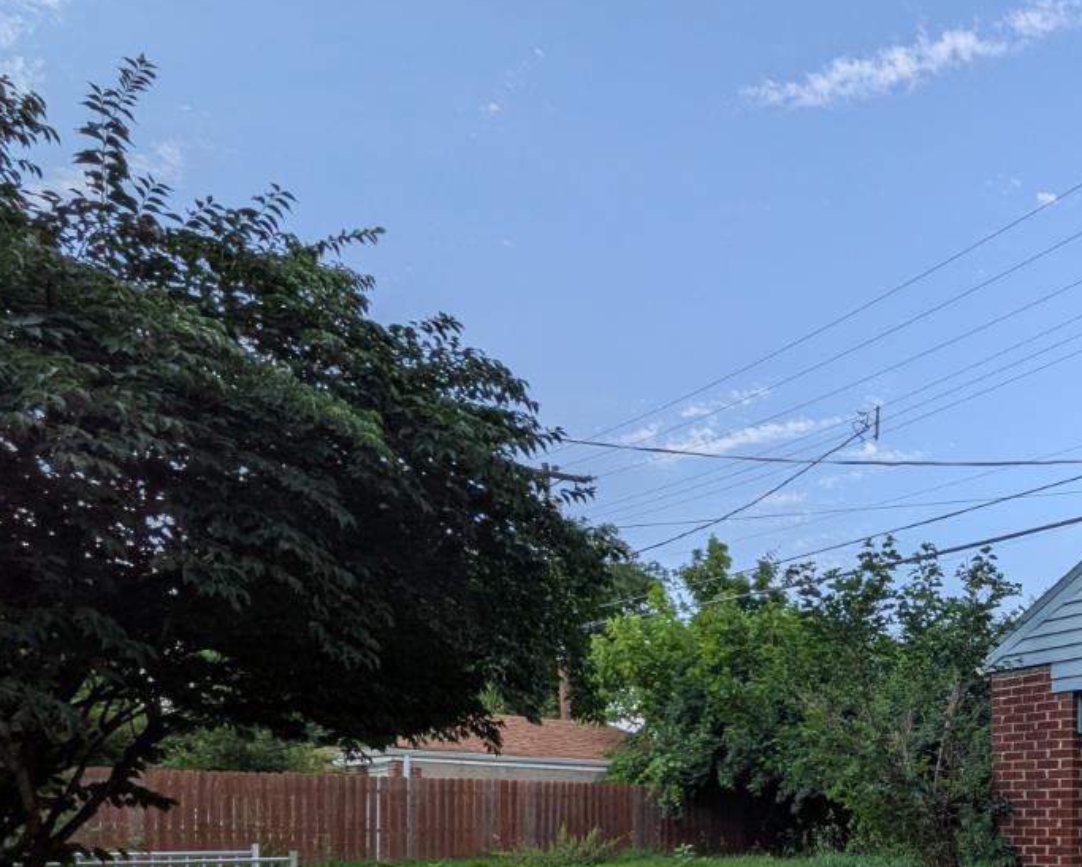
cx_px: 995
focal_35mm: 30
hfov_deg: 51.2
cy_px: 809
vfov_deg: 43.5
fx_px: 961
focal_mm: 1.85
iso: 46
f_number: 2.2
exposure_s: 1/1504
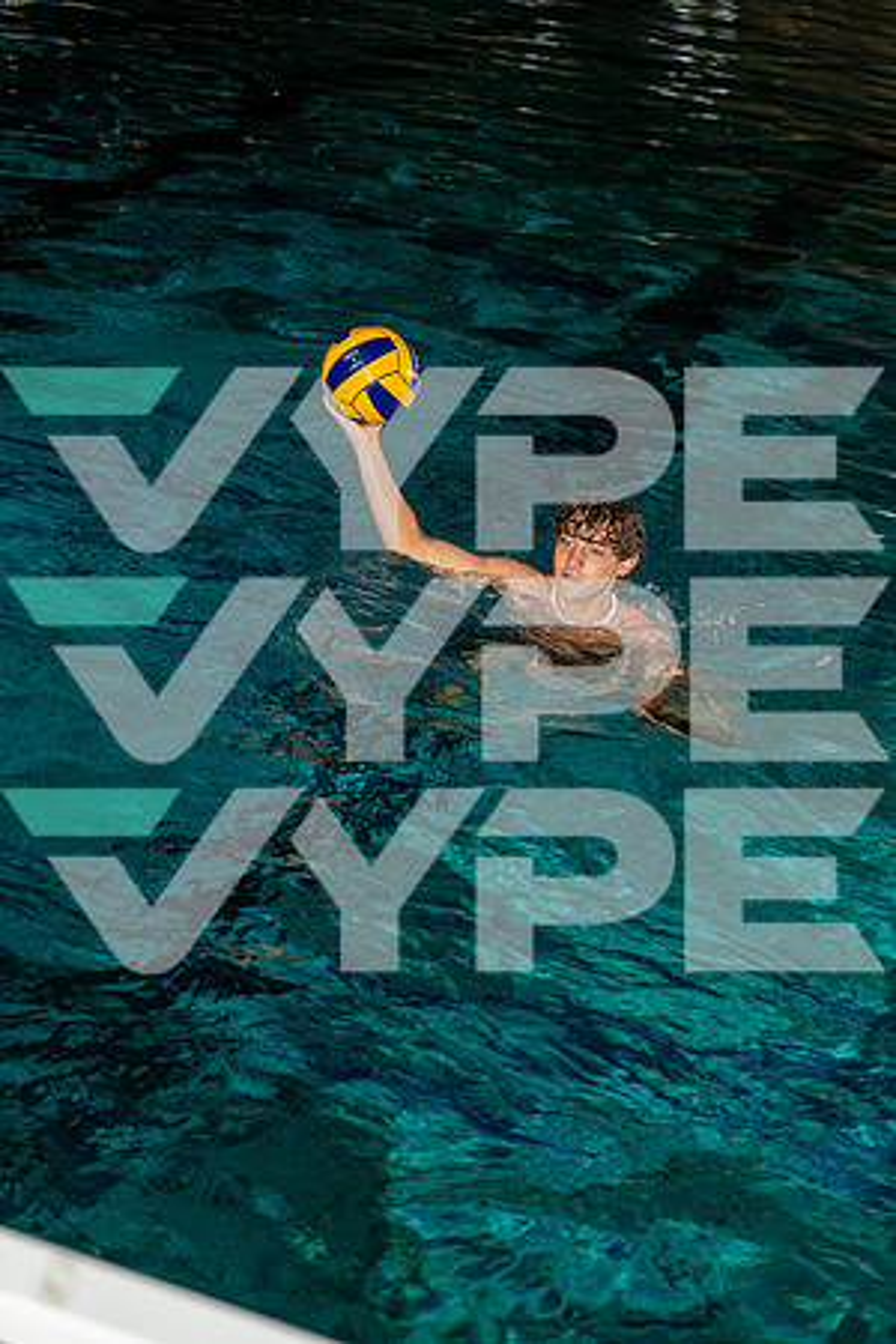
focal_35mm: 70
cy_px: 672
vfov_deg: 28.8
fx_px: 2613
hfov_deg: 19.5
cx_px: 448
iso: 100
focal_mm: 70
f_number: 4
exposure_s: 1/250
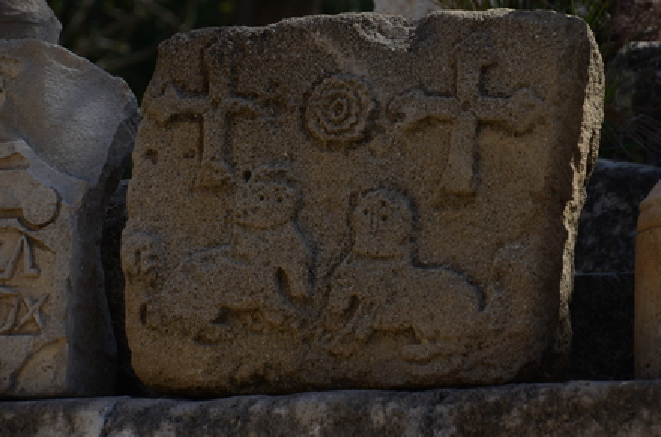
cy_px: 218
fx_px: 3709
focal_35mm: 202
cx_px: 330
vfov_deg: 6.7
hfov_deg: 10.2
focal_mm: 135
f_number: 8
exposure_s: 1/1000
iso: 250
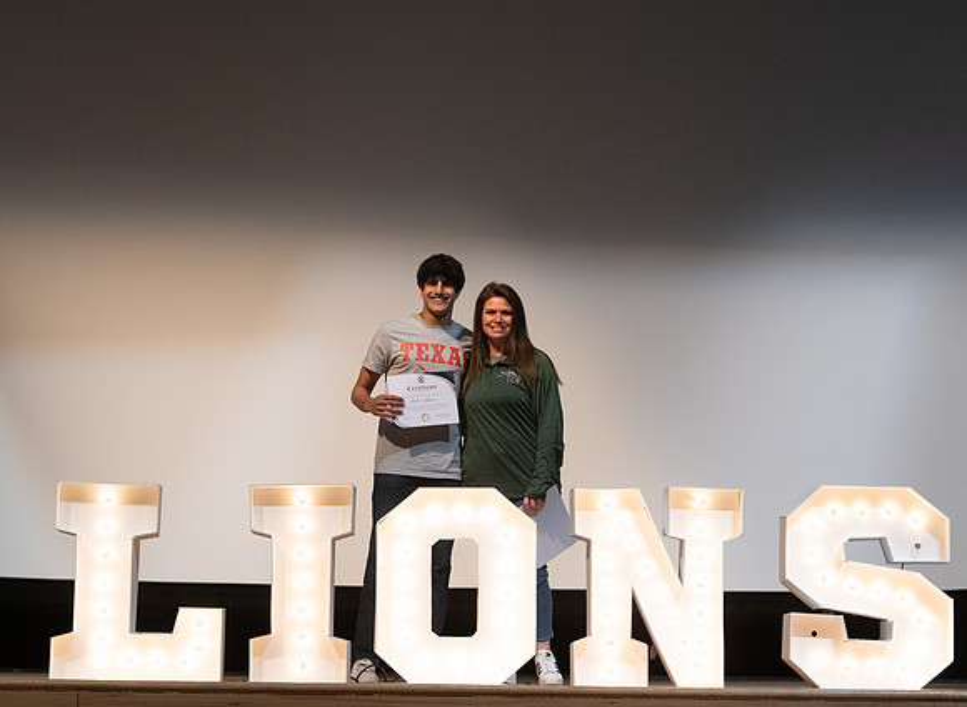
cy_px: 352
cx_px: 461
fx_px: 2168
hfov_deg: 25.1
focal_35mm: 78
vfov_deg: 18.5
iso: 5000
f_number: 4
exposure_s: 1/320
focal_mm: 70
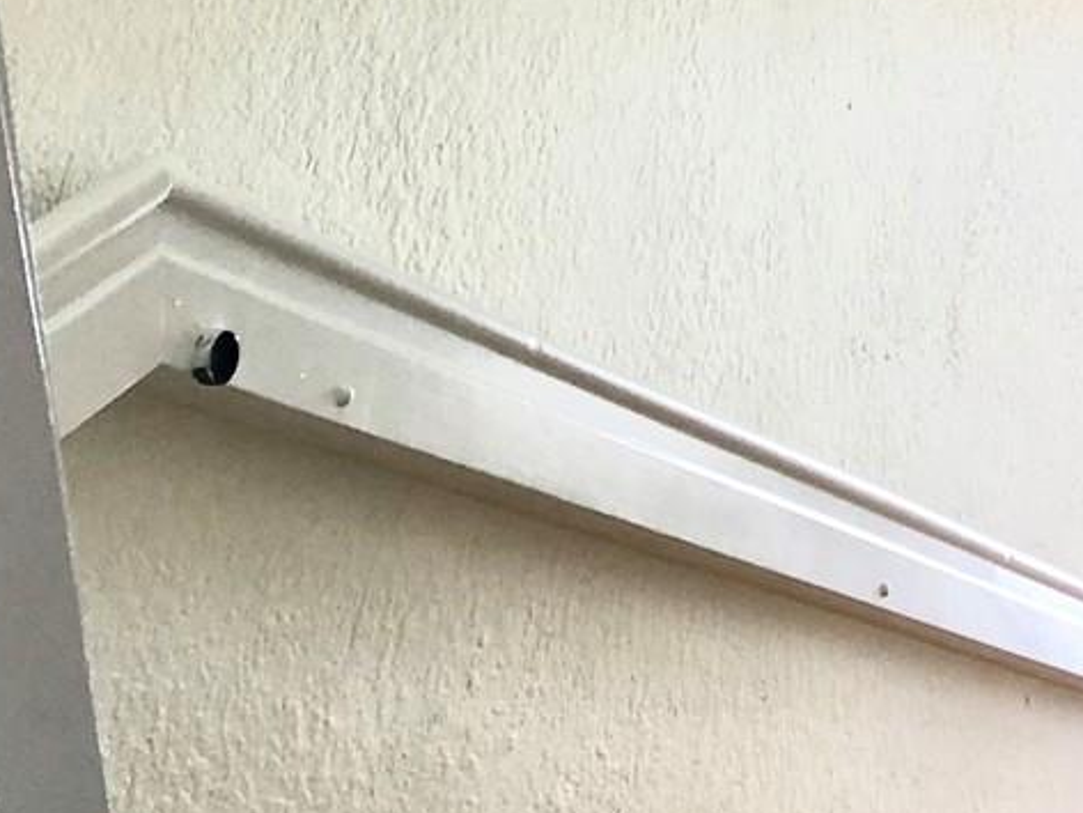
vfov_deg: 15.1
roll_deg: +0.1
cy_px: -129
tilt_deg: -13.7
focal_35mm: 95
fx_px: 2972
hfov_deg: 18.2
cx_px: 1659
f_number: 1.8
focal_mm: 3.99
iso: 20
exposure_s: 1/30
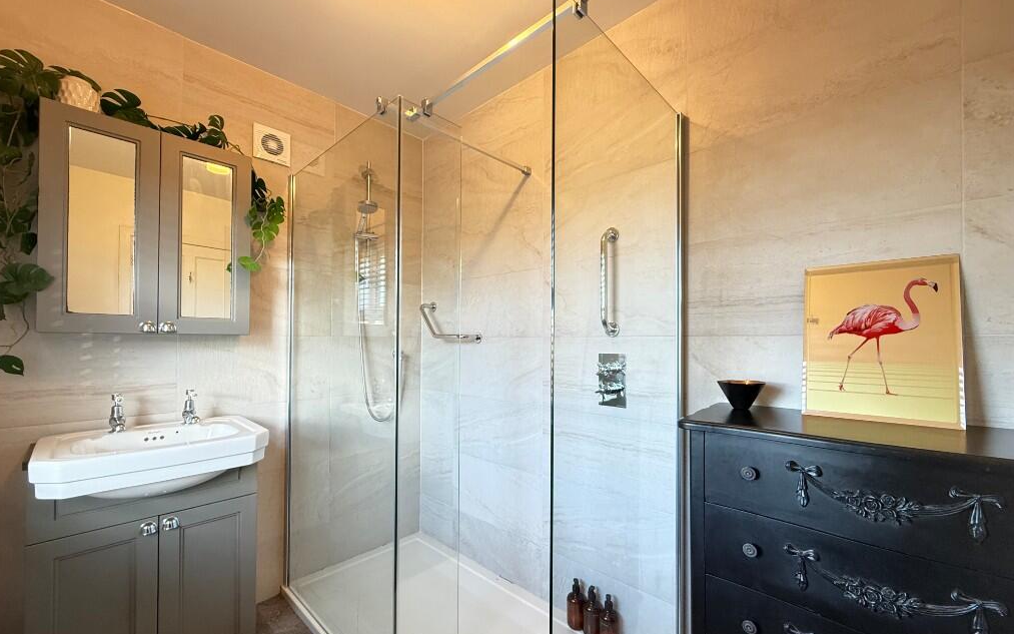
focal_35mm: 15
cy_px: 337
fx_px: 414
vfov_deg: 74.7
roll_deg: -0.4
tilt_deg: +0.7
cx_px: 502
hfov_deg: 101.5
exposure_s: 1/50
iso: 320
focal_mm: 2.22
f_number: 2.2
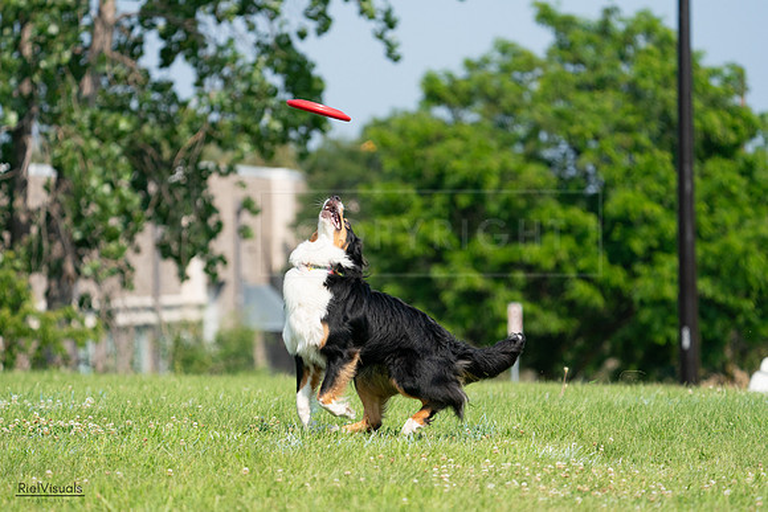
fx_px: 5484
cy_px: 256
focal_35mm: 257
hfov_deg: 8.0
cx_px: 384
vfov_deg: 5.4
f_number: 5.6
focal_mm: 257
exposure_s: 1/4000
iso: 1250
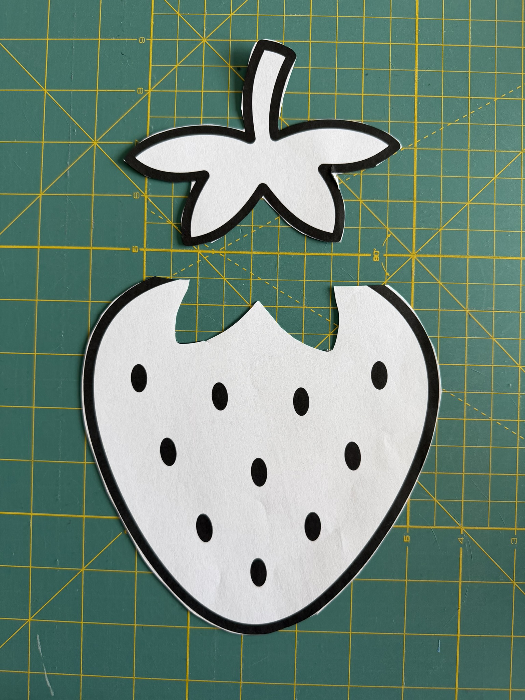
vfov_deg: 71.6
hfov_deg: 56.8
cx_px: 262
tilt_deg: -88.4
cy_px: 350
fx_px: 485
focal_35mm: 24
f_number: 1.78
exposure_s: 1/121
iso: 160
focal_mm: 6.76
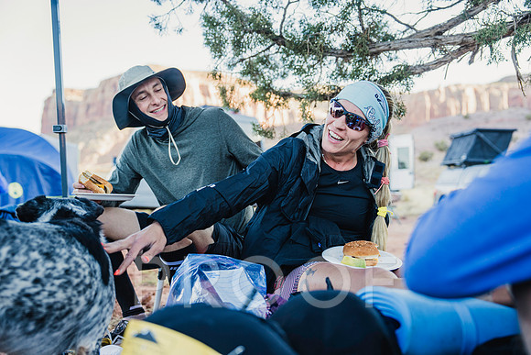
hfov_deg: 50.7
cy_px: 178
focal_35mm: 38
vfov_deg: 35.1
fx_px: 561
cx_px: 266
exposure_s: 1/200
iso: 250
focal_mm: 38
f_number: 2.8
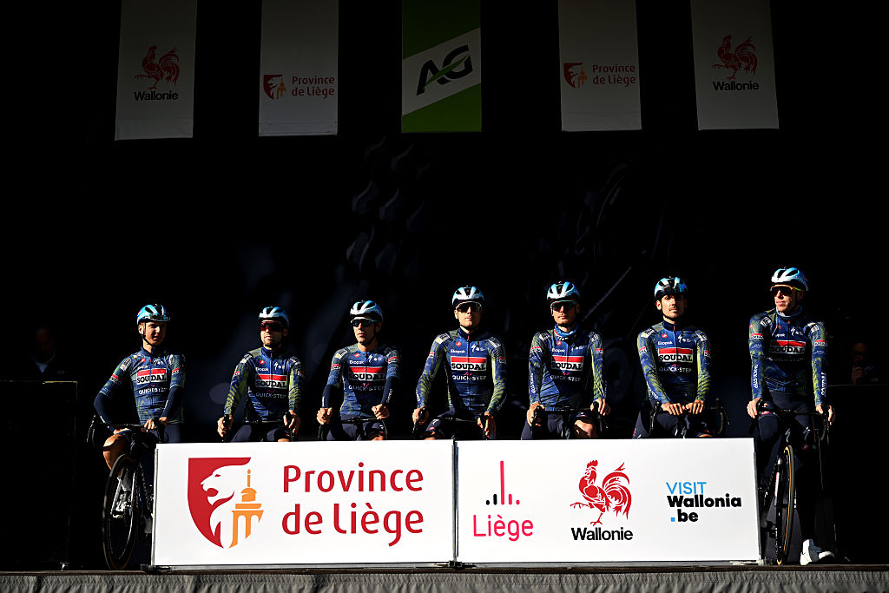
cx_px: 444
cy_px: 296
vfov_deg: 28.1
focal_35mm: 48
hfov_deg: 41.1
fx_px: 1185
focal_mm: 48
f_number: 3.2
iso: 80
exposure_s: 1/1600
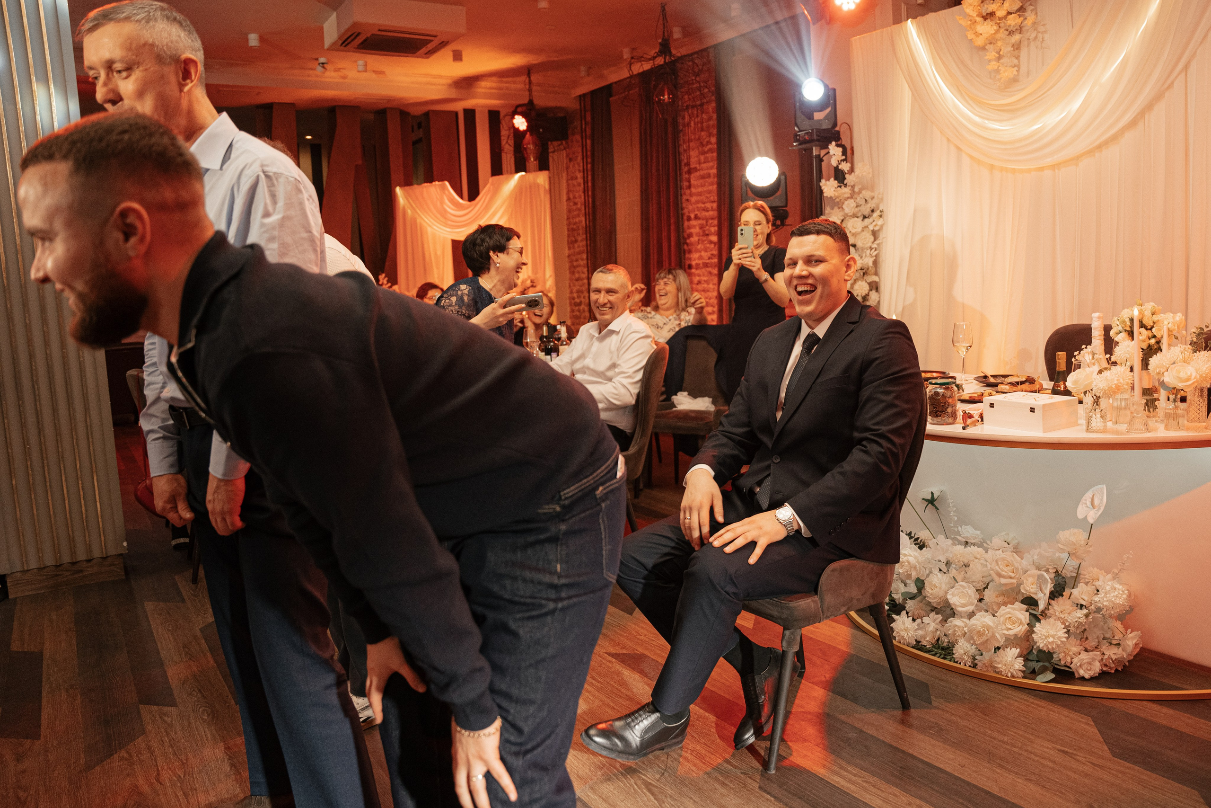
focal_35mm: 27
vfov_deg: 48.6
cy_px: 394
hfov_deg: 68.0
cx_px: 671
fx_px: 895
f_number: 2.8
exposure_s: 1/200
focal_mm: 24
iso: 1600
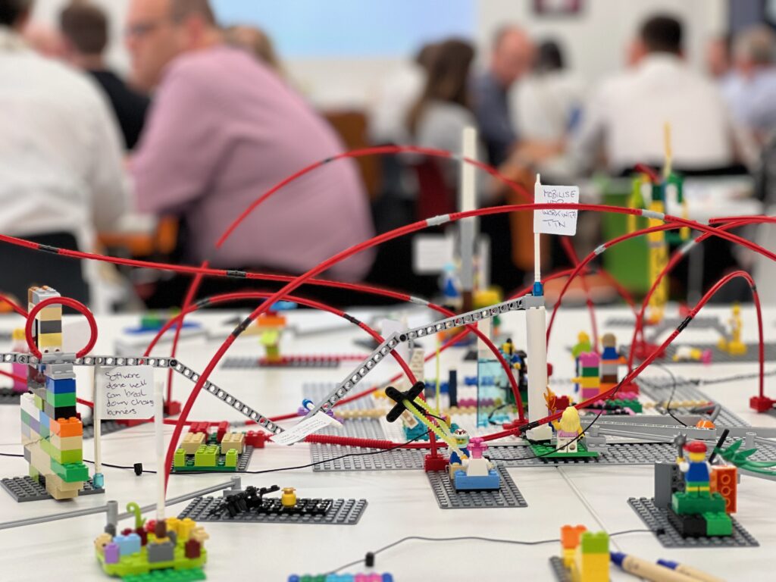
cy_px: 291
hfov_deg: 25.3
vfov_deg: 19.1
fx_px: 1726
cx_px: 388
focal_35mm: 77
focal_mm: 9
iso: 250
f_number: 2.8
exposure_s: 1/100
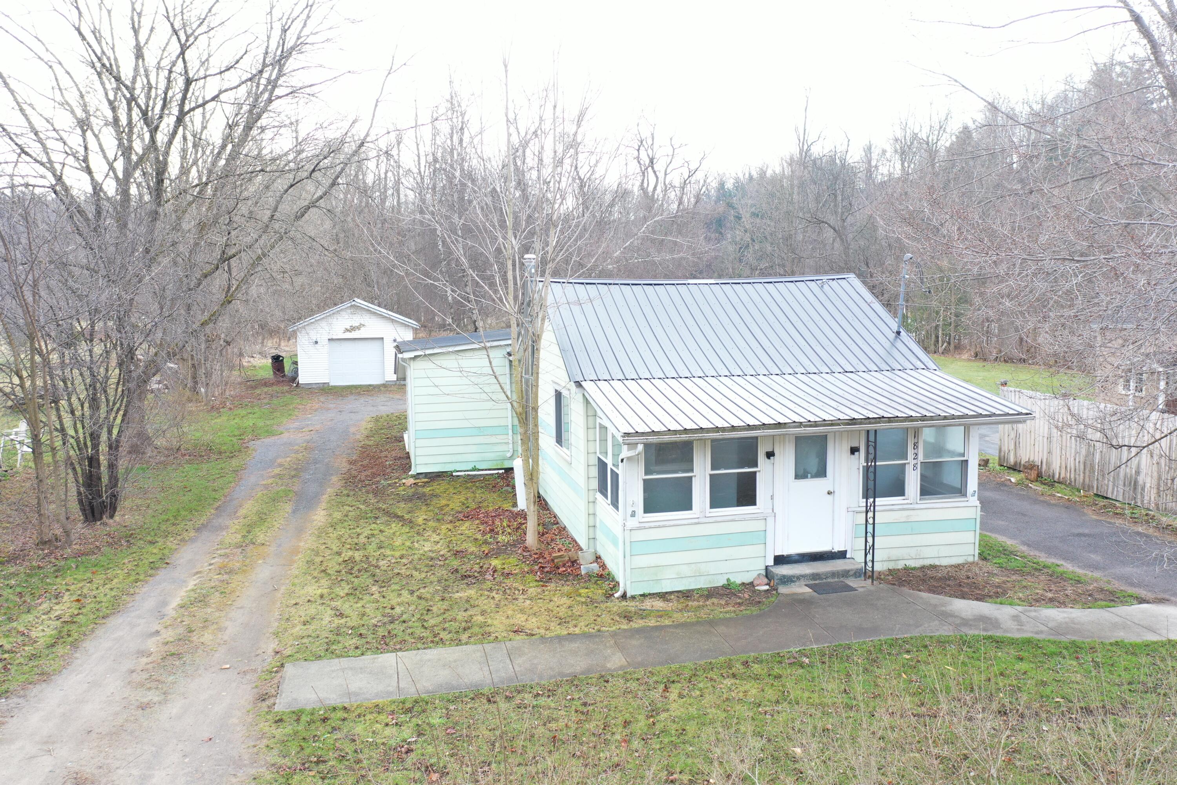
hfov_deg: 65.5
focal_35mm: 28
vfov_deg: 46.4
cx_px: 588
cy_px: 392
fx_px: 915
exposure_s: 1/120
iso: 100
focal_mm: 10.26
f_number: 3.2
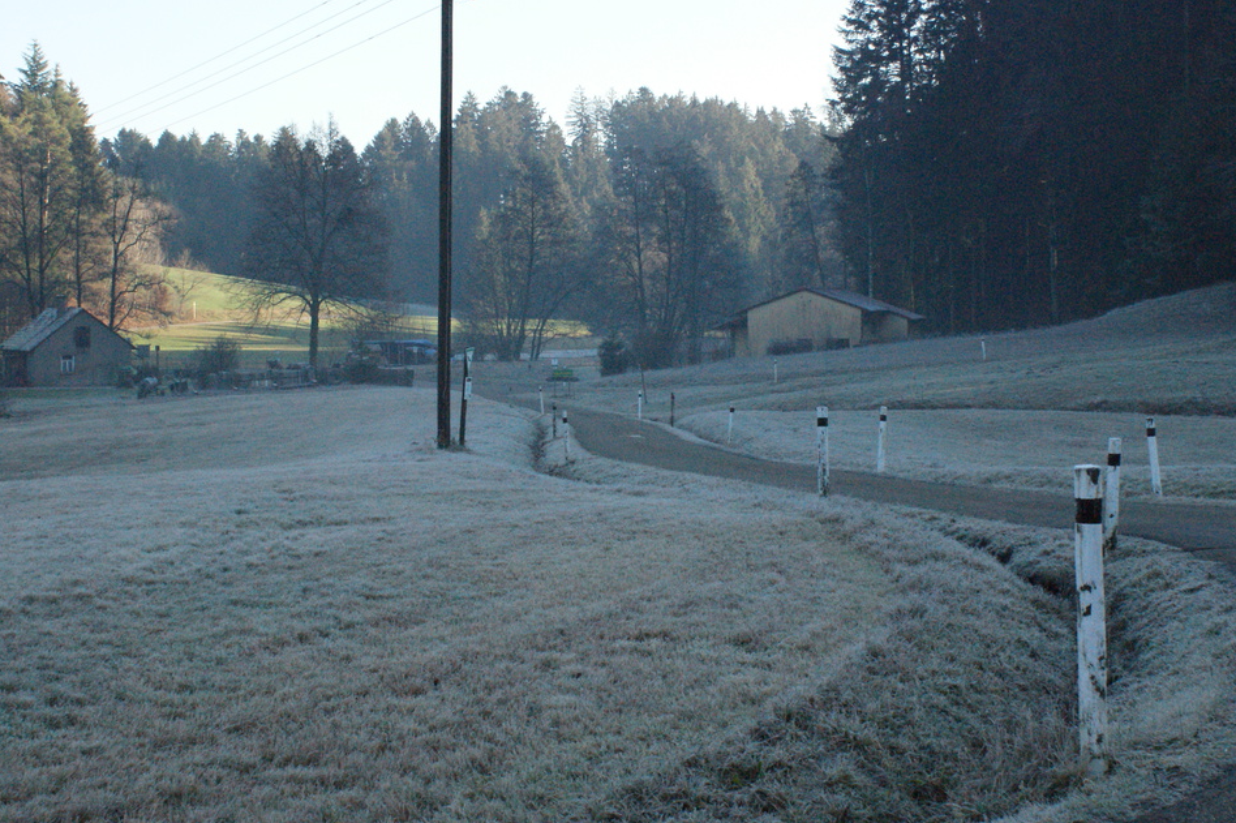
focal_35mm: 64
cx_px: 670
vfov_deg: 21.3
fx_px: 2183
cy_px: 360
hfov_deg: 31.6
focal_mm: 35
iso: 1600
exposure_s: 1/640
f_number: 10
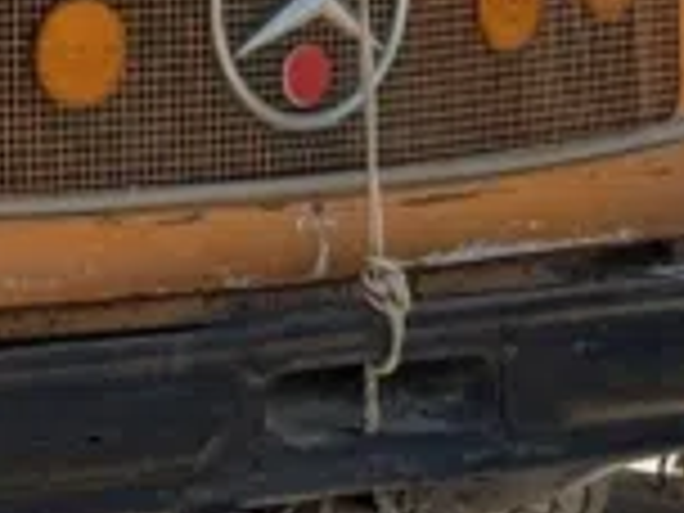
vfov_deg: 4.5
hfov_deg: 5.8
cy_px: -518
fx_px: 6382
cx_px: -1084
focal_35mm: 323
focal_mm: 6.76
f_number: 1.78
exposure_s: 1/2611
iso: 64
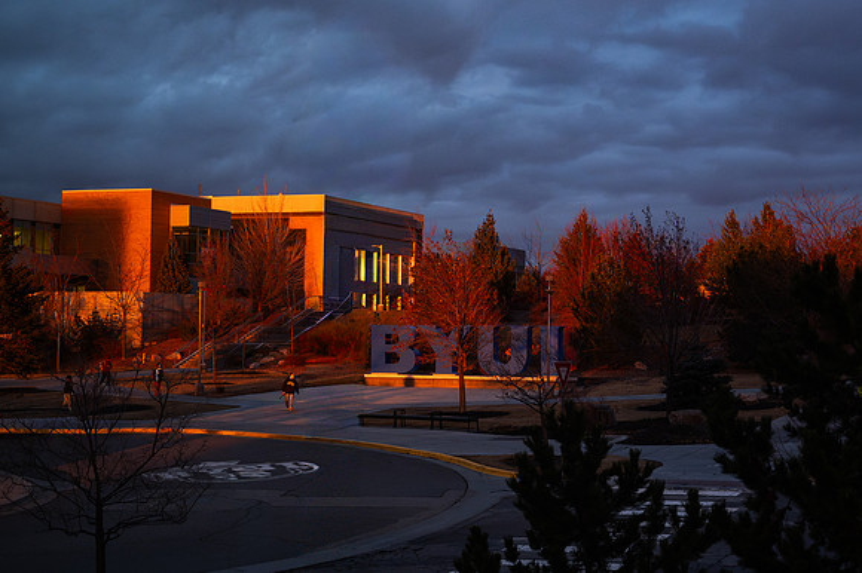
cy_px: 267
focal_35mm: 67
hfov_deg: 30.2
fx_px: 1595
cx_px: 477
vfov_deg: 20.4
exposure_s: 1/500
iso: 2000
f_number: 4
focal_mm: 54
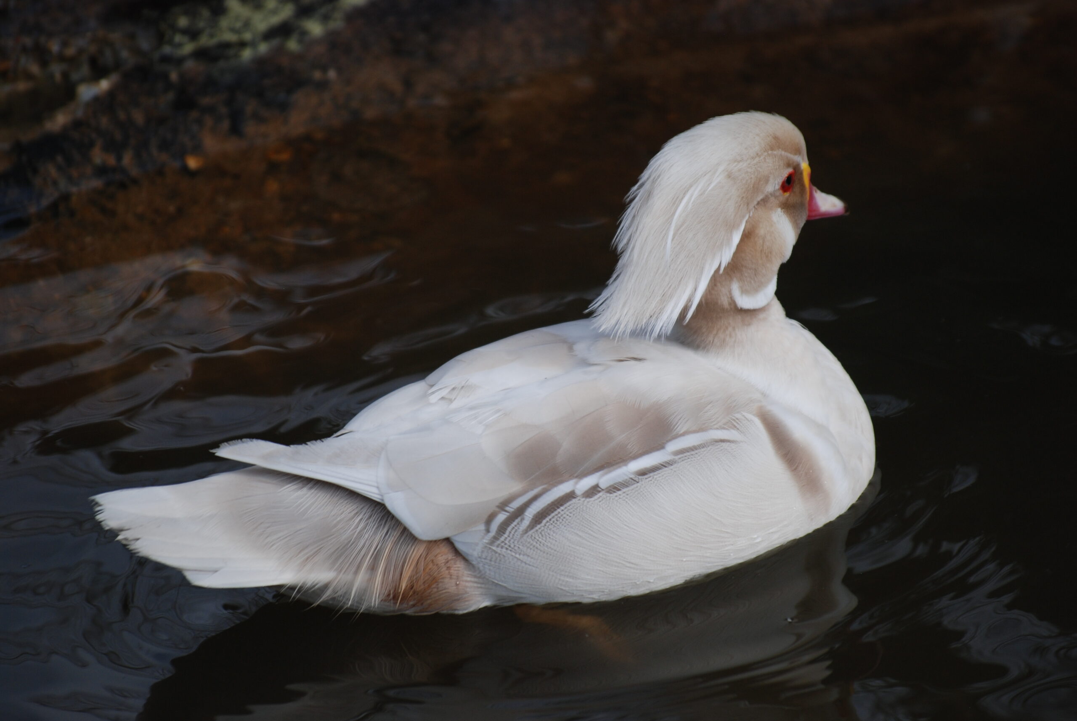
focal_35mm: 300
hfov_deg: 6.9
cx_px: 538
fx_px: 8986
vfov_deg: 4.6
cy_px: 360
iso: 200
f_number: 5.6
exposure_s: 1/500
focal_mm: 200
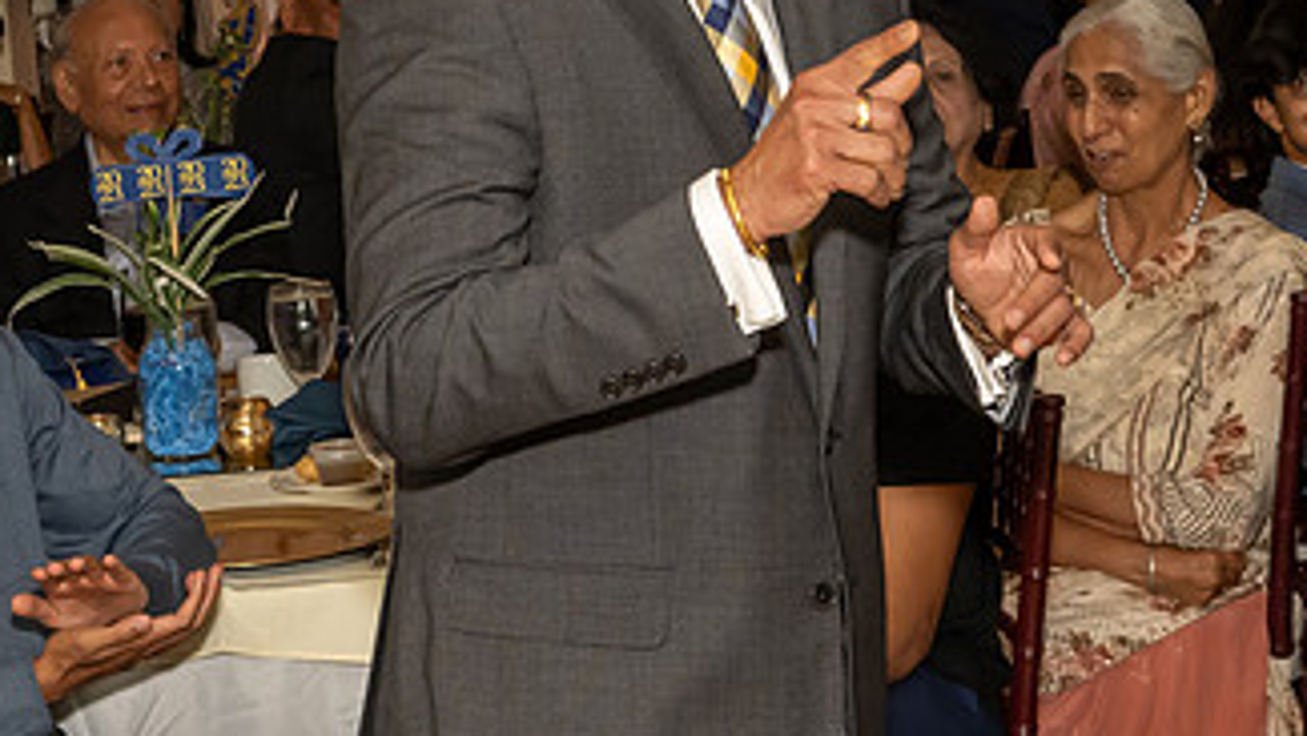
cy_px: 131
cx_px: 431
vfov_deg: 9.8
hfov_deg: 17.2
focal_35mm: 124
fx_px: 4298
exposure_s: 1/250
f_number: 7.1
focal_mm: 34
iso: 800
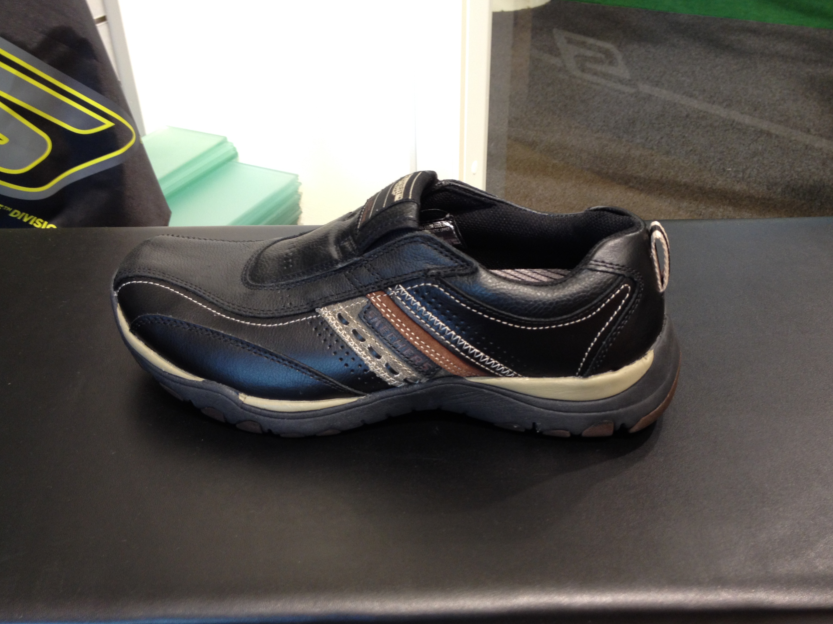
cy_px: 317
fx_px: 890
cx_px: 426
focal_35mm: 37
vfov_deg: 38.7
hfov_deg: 50.1
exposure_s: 1/20
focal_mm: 4.28
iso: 80
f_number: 2.4
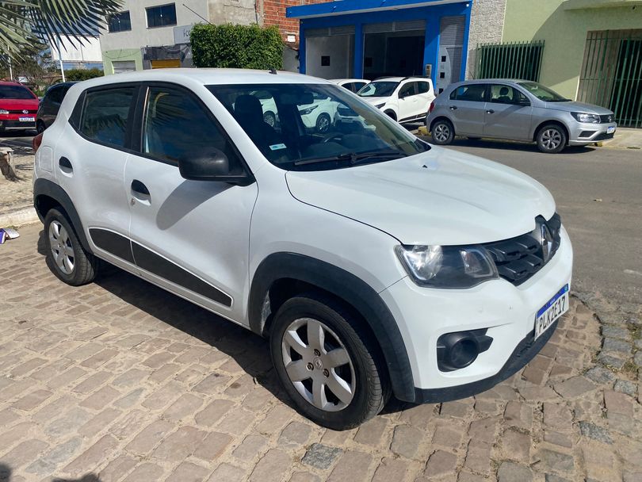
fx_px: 482
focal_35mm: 26
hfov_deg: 67.3
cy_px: 241
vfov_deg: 53.1
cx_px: 321
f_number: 1.8
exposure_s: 1/6757
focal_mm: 4.25
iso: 32
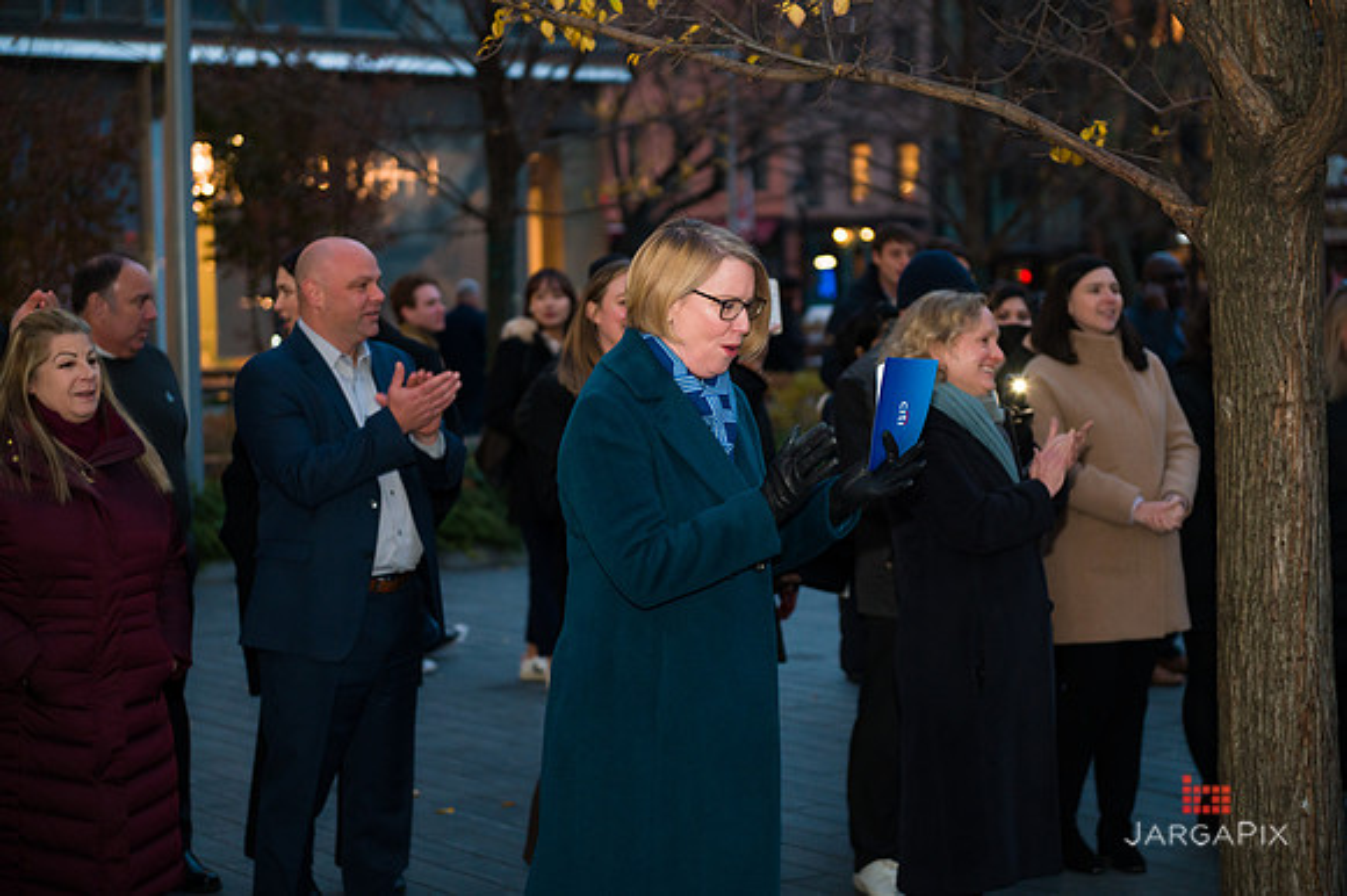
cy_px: 448
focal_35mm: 70
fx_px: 2618
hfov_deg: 28.9
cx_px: 674
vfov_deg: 19.4
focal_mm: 70
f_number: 4
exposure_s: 1/200
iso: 1600
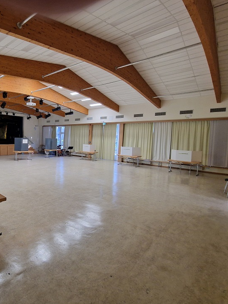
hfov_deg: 65.3
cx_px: 46
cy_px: 149
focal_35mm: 18
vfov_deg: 87.7
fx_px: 158
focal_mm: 2.2
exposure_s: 1/50
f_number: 2.2
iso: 250
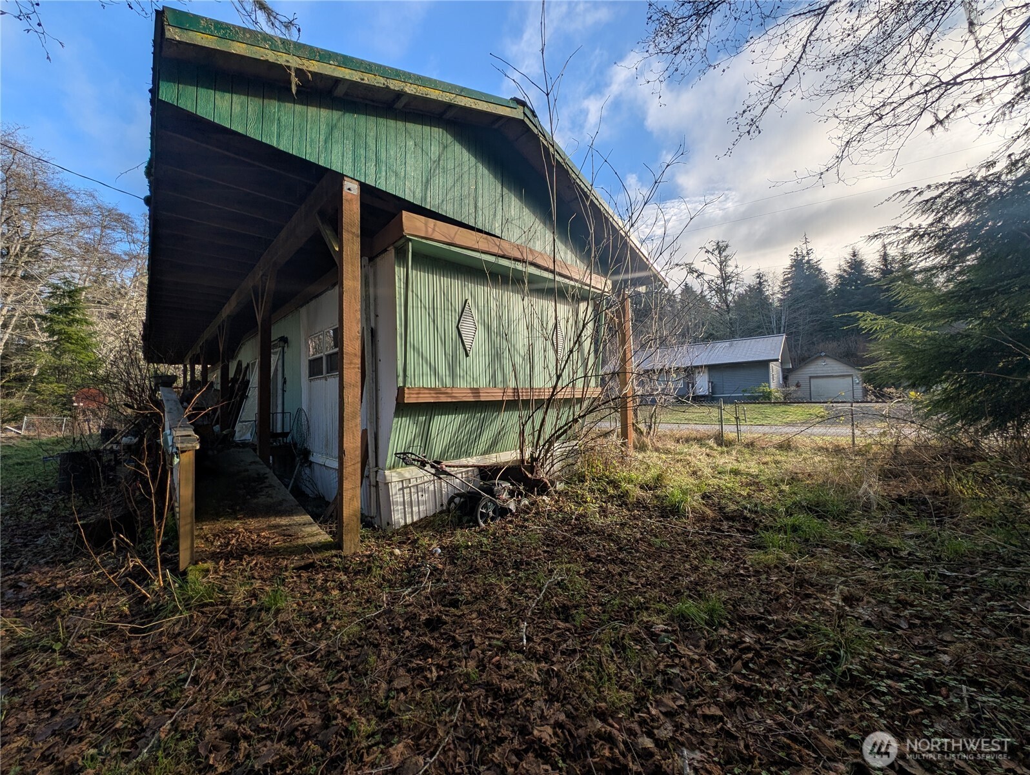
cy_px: 388
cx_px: 515
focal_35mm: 12
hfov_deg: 110.5
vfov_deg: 94.6
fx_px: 357
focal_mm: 2.23
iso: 31
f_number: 1.95
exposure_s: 1/1292
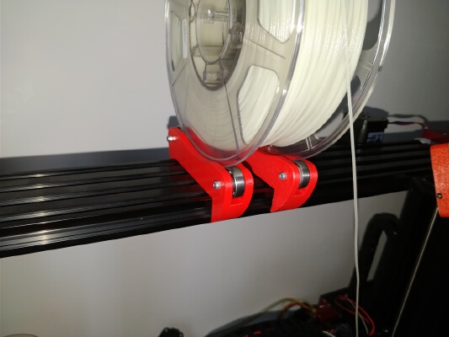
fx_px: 311
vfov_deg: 56.8
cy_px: 168
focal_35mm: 24
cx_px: 224
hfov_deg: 71.6
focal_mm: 4.1
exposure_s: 1/100
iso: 250
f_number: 1.7
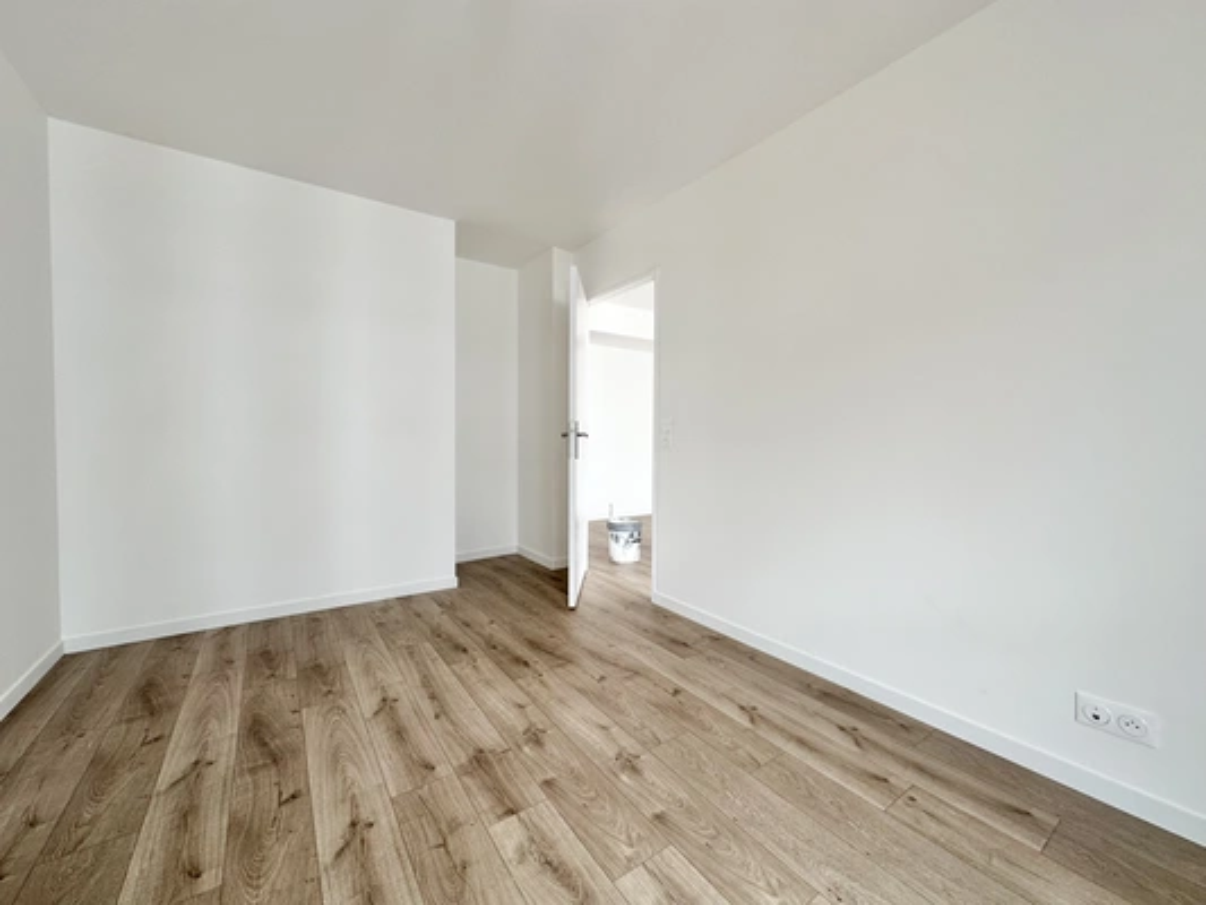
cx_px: 603
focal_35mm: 14
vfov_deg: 85.7
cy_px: 452
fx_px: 488
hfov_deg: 102.1
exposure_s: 1/99
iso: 64
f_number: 2.2
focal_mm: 2.22
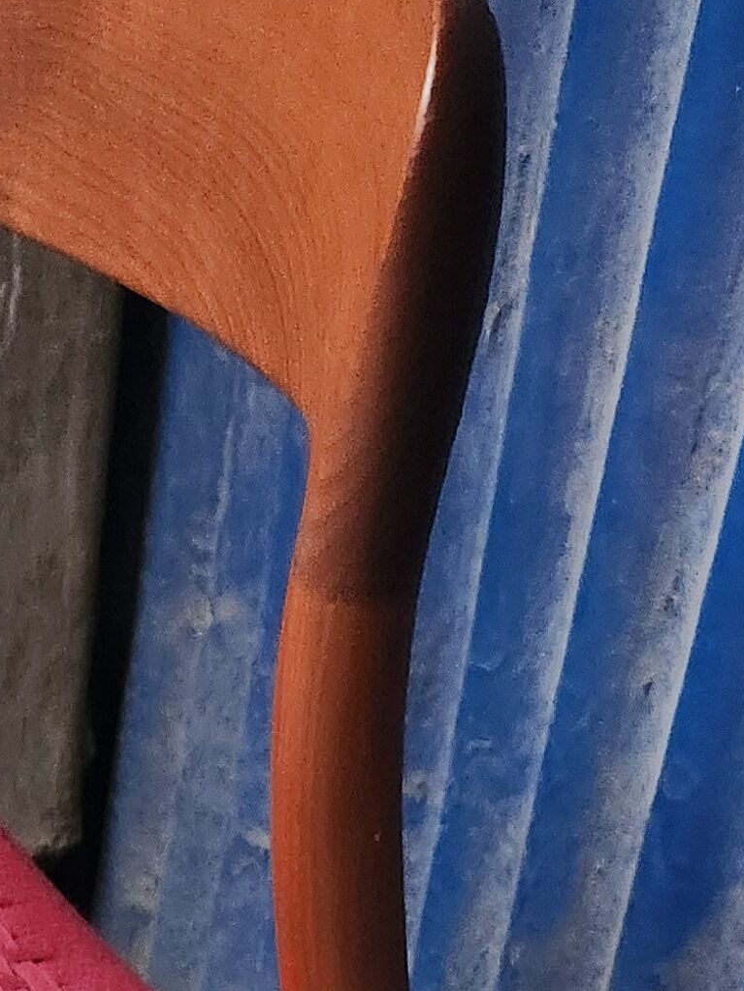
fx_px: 2578
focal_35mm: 90
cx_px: -275
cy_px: 1309
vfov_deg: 19.9
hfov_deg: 15.5
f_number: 1.8
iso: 800
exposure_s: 1/60
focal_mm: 5.4
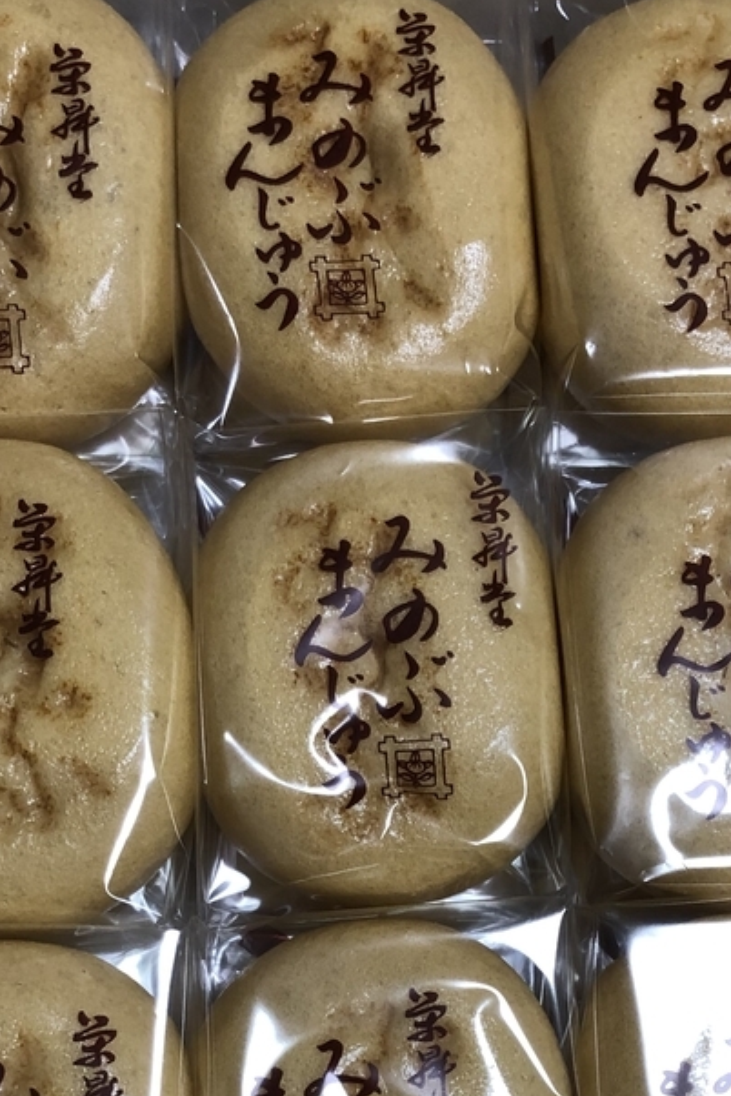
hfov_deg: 23.4
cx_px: 342
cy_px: 963
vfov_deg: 32.9
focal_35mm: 58
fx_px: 1766
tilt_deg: -81.4
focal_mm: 3.99
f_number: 1.8
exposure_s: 1/33
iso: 40
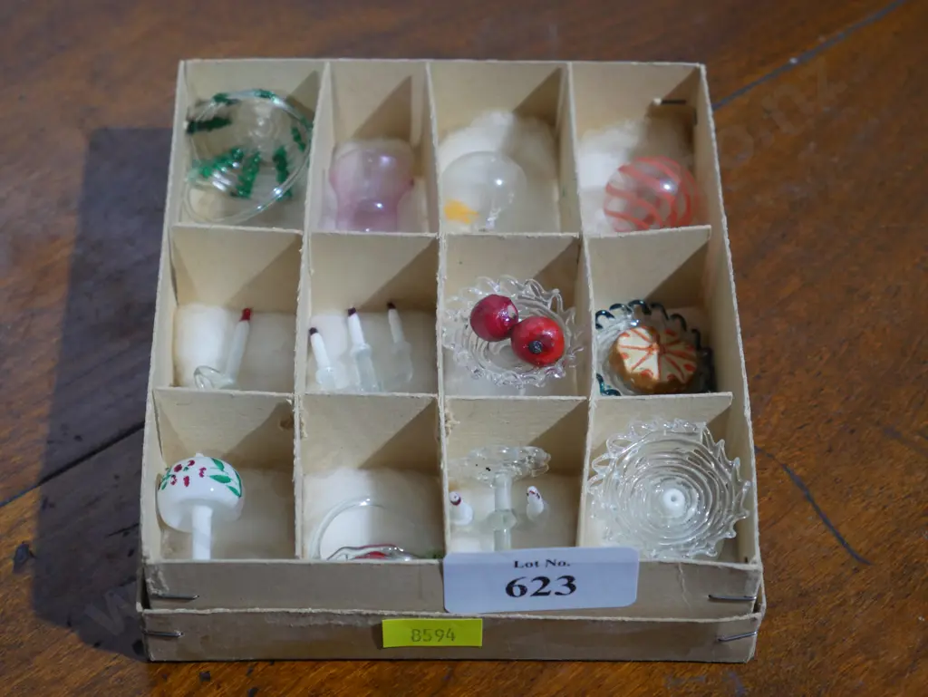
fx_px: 2253
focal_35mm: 84
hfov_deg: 23.3
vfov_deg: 17.6
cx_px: 464
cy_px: 348
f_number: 5.6
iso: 1250
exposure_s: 1/100
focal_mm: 42
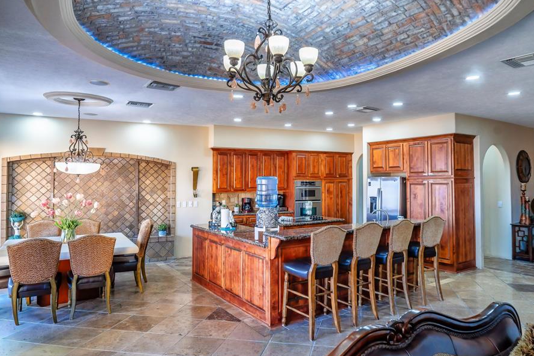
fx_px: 341
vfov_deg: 55.1
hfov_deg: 75.7
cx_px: 303
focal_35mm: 23
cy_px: 173
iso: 400
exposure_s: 1/50
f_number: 6.3
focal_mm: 20
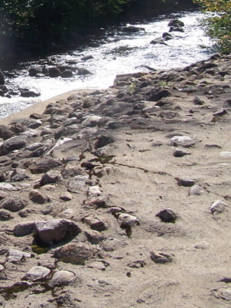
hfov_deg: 17.9
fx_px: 712
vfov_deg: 23.9
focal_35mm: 80
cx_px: -8
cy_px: 42
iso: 80
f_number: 4
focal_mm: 6.3
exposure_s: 1/640
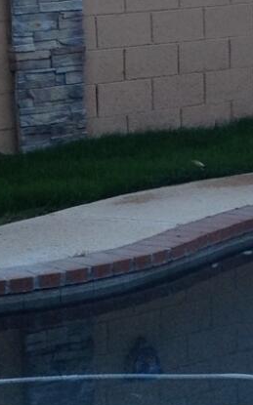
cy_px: 208
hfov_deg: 7.3
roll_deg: +1.3
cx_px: 299
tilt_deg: -11.3
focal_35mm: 179
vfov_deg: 11.7
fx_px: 1977
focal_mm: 4.28
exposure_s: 1/136
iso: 50
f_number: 2.4
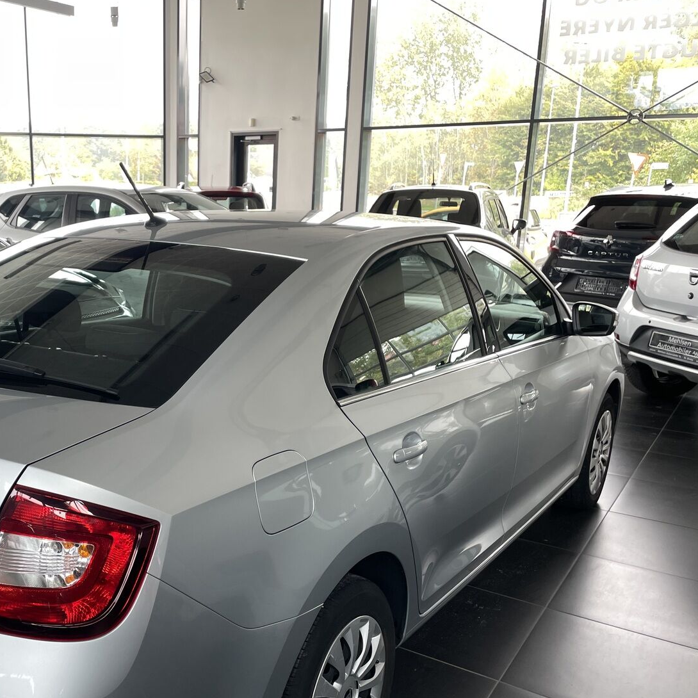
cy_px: 407
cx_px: 184
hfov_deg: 44.7
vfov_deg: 45.9
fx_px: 821
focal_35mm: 36
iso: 40
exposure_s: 1/121
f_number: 1.6
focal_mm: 4.2
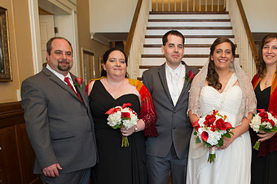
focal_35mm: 41
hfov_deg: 46.5
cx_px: 191
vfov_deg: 31.6
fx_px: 315
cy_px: 152
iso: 800
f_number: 4
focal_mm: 24
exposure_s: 1/60
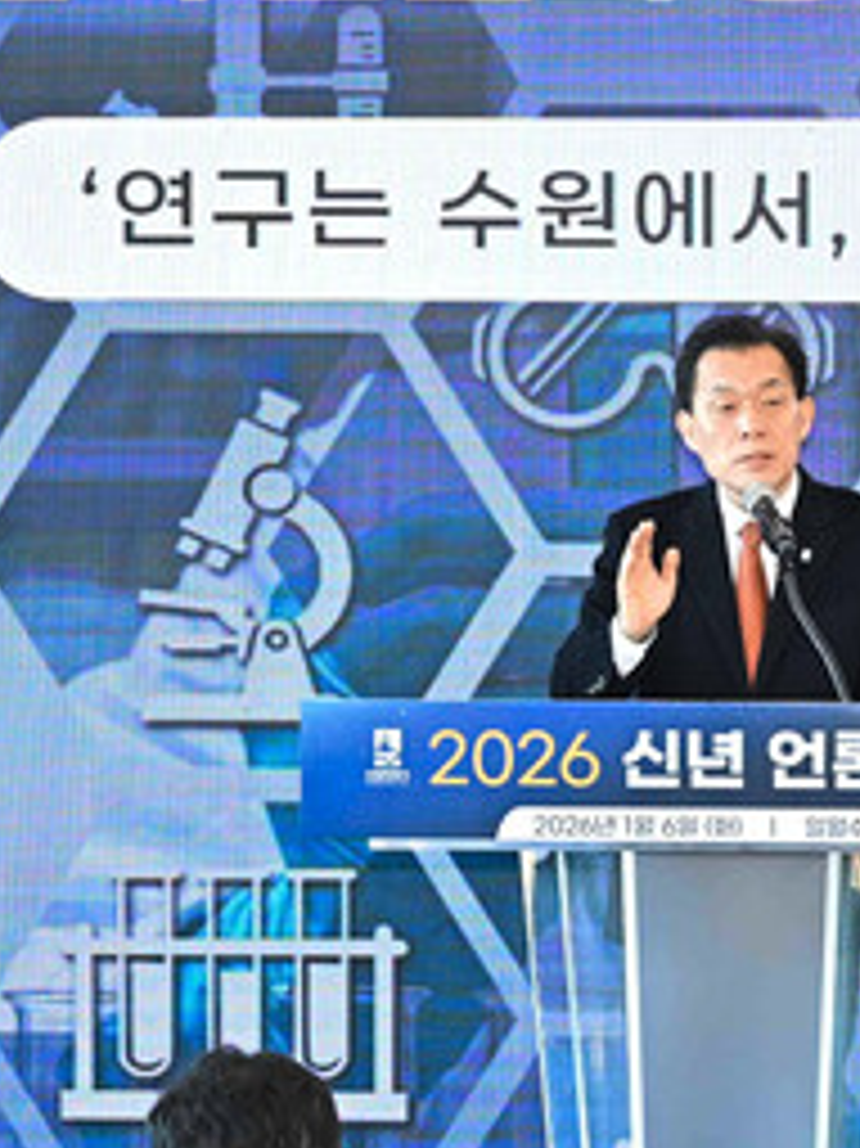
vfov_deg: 11.6
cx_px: 788
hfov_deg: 8.7
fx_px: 5636
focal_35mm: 170
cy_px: 698
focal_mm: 50
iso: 1600
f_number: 4
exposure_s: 1/200
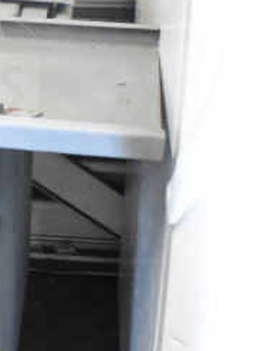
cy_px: 8
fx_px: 974
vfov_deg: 19.9
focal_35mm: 96
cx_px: -122
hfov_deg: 14.5
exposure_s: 1/30
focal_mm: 18
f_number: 3.5
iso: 2200
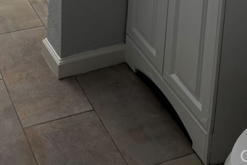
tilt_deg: -10.4
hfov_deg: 26.2
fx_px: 522
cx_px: 51
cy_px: -182
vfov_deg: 14.4
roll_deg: -1.3
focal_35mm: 76
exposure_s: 1/120
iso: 32
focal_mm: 5.96
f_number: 1.6
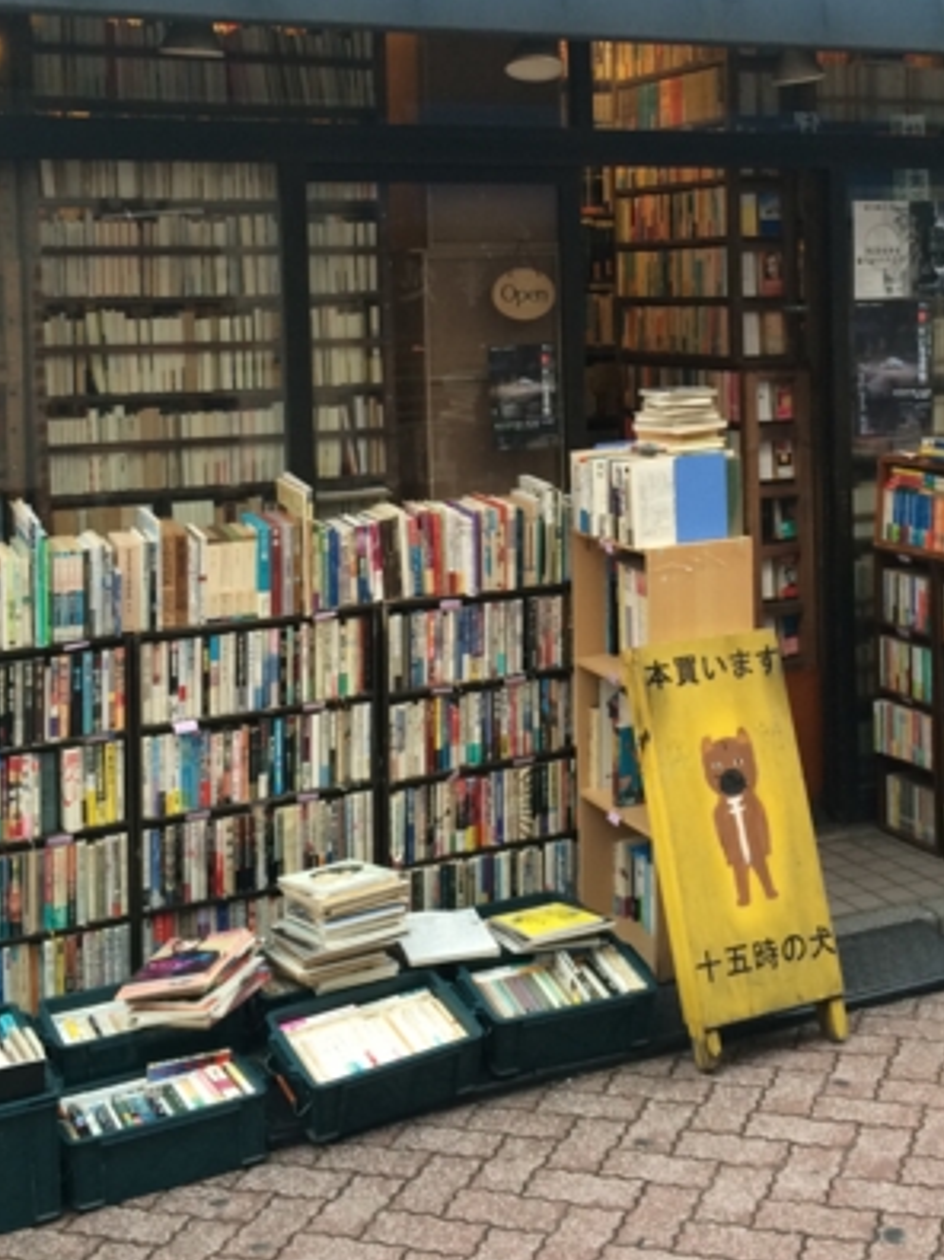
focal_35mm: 47
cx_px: 568
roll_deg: +2.2
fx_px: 1710
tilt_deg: -2.8
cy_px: 367
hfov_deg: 30.8
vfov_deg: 39.7
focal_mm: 4.15
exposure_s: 1/30
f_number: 2.2
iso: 40
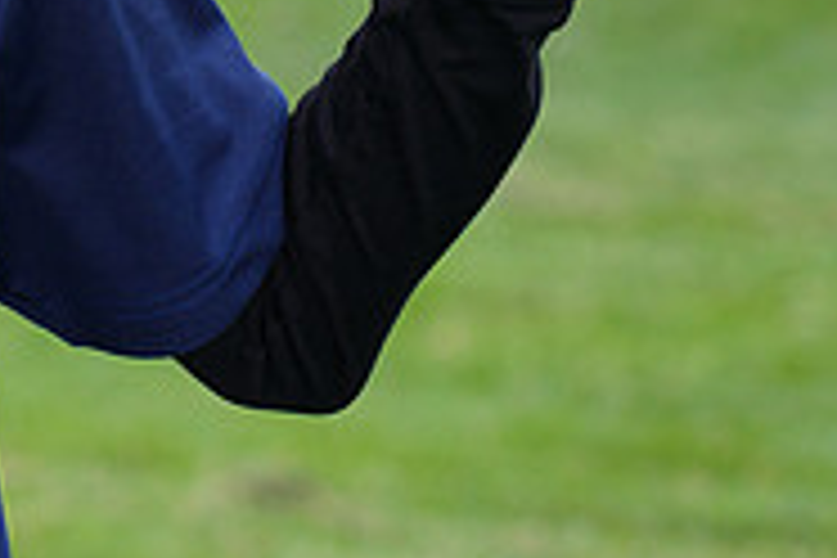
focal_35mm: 599
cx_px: -378
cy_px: -245
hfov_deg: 3.4
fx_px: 13926
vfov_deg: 2.3
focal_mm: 192
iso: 200
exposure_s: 1/250
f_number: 9
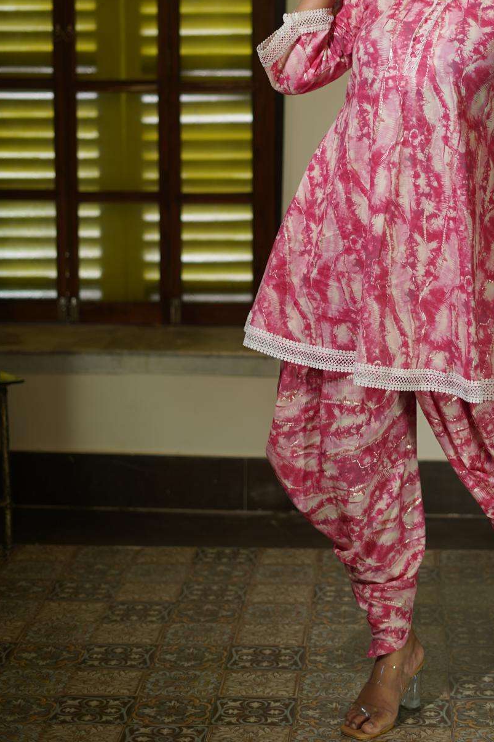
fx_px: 1709
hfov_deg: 16.3
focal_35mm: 83
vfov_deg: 24.3
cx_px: 407
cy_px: 205
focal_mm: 50
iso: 100
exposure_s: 1/100
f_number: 2
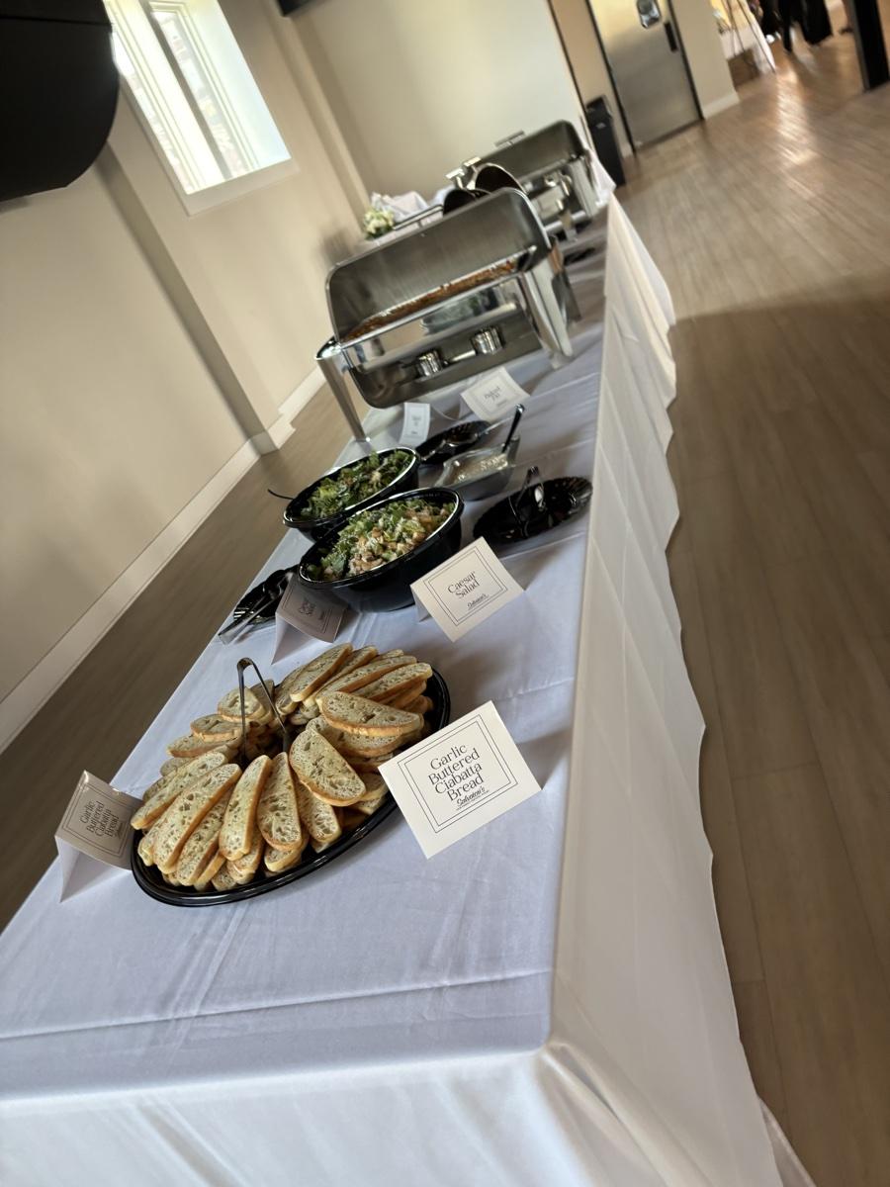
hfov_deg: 53.1
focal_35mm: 26
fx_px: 891
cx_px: 445
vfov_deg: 67.3
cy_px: 594
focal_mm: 5.96
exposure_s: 1/60
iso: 125
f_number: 1.6
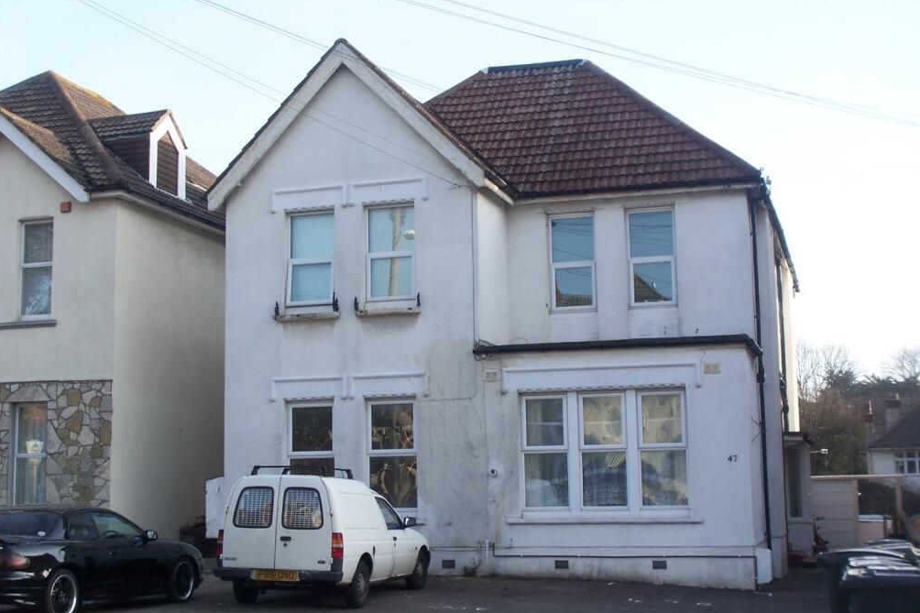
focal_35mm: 52
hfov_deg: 38.2
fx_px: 1329
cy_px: 302
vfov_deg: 26.0
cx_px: 465
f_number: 4
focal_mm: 8
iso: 64
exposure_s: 1/200
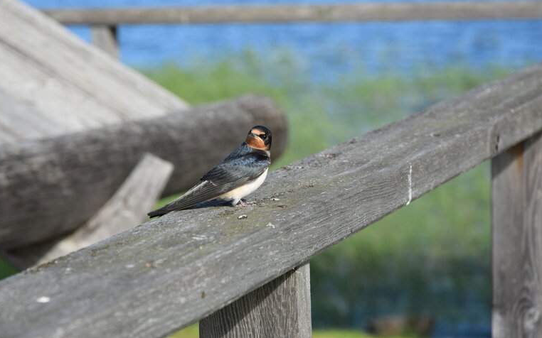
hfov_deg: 12.4
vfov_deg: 7.8
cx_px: 265
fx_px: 2489
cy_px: 149
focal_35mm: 169
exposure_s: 1/320
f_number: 9
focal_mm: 105
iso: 200
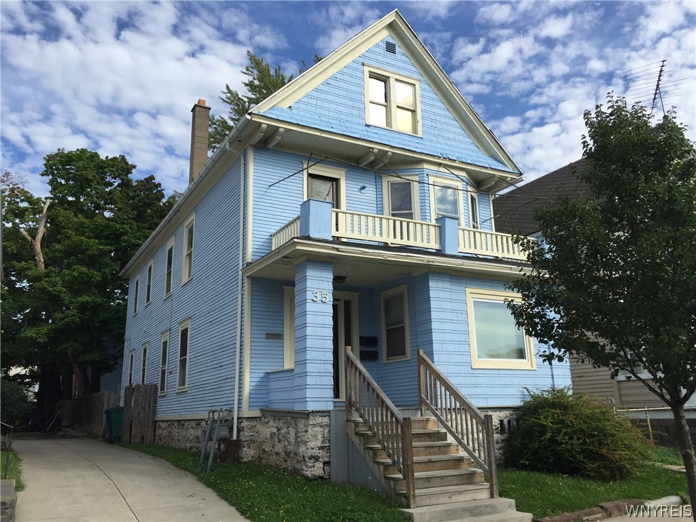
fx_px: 583
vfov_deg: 48.2
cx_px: 348
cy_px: 261
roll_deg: +2.8
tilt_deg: +13.4
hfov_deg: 61.7
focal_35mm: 29
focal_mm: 4.15
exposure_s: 1/1721
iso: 32
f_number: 2.2
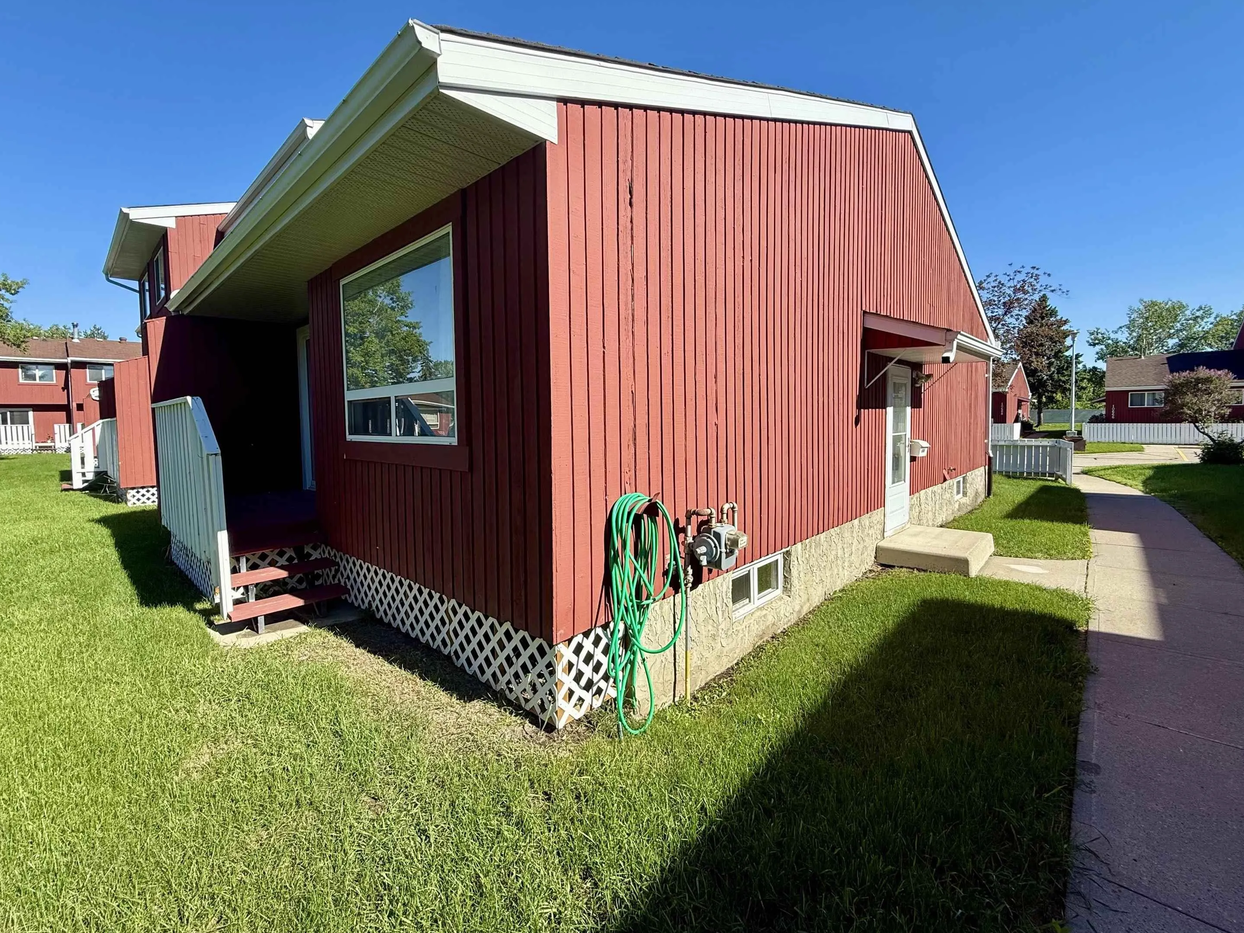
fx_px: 539
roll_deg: +0.7
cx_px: 596
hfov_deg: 98.1
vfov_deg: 81.7
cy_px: 443
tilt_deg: -1.6
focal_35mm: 15
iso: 50
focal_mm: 2.22
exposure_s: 1/1050
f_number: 2.2
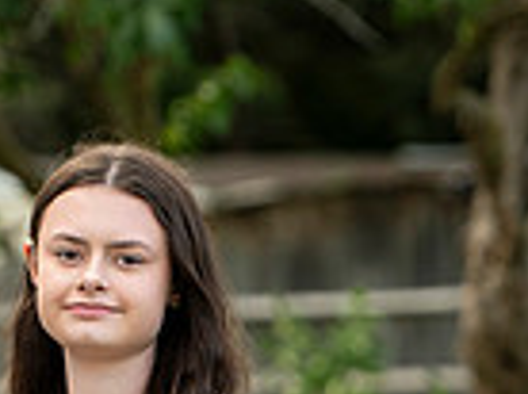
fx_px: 8314
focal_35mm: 546
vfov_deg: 2.7
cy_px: 537
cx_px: -432
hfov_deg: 3.6
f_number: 4
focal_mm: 135
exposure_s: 1/125
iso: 200
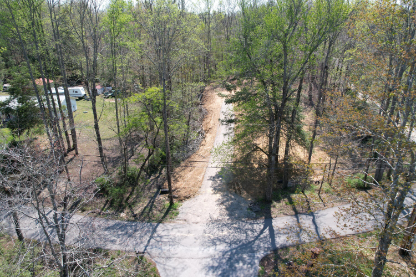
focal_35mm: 22
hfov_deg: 78.6
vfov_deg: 57.2
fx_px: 254
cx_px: 208
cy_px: 138
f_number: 2.8
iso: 110
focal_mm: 8.38
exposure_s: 1/90
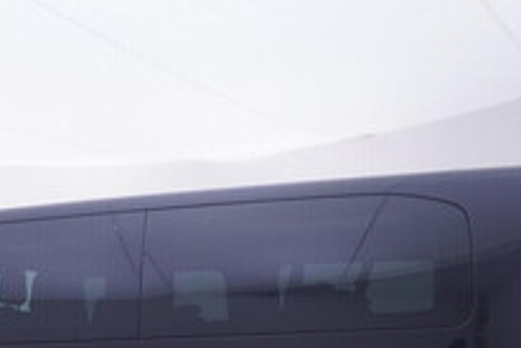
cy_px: 405
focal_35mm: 60
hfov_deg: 31.4
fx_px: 874
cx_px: 37
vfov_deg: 21.1
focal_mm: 15
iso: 200
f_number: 5
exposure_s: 1/80
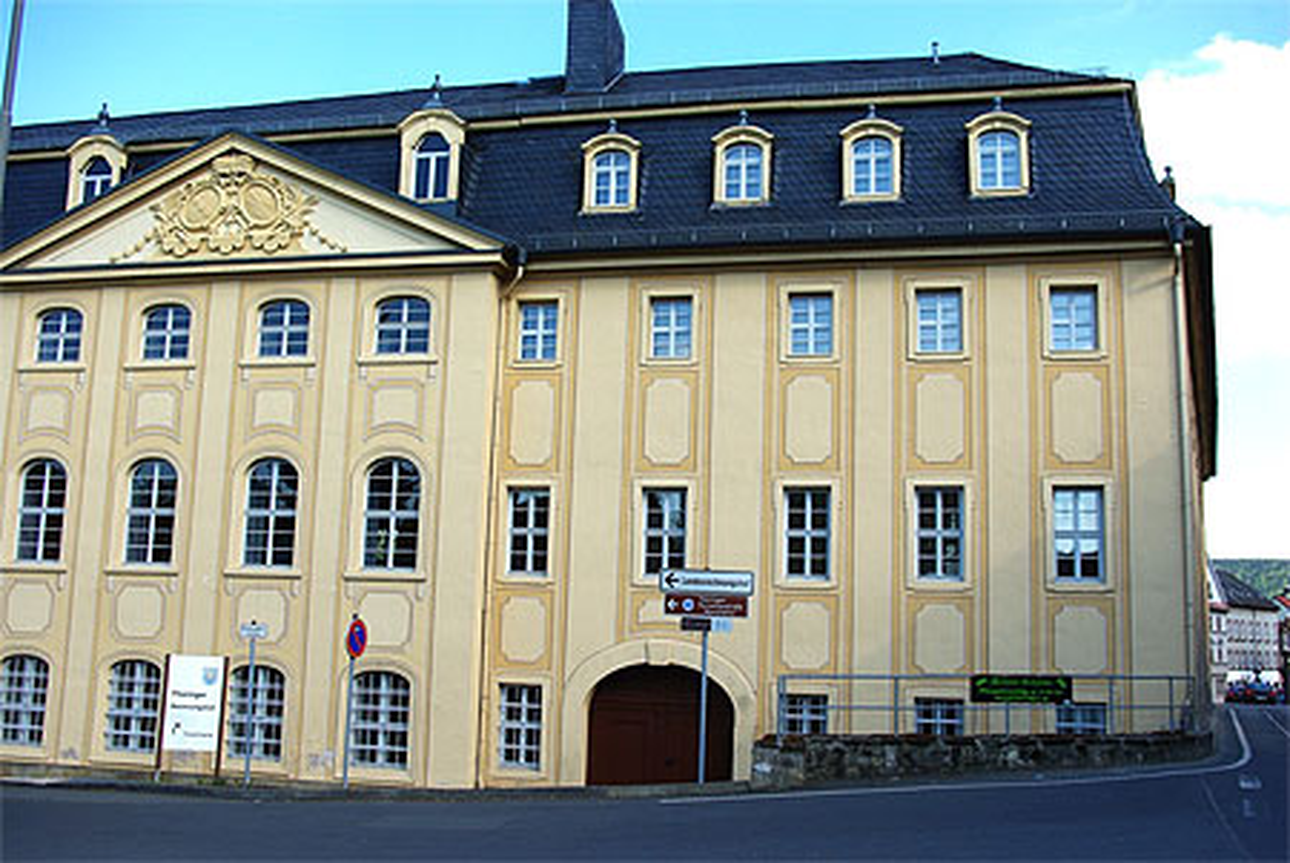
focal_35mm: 34
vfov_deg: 39.0
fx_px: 1219
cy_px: 432
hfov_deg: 55.7
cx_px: 645
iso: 100
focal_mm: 23
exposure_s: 1/180
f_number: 8
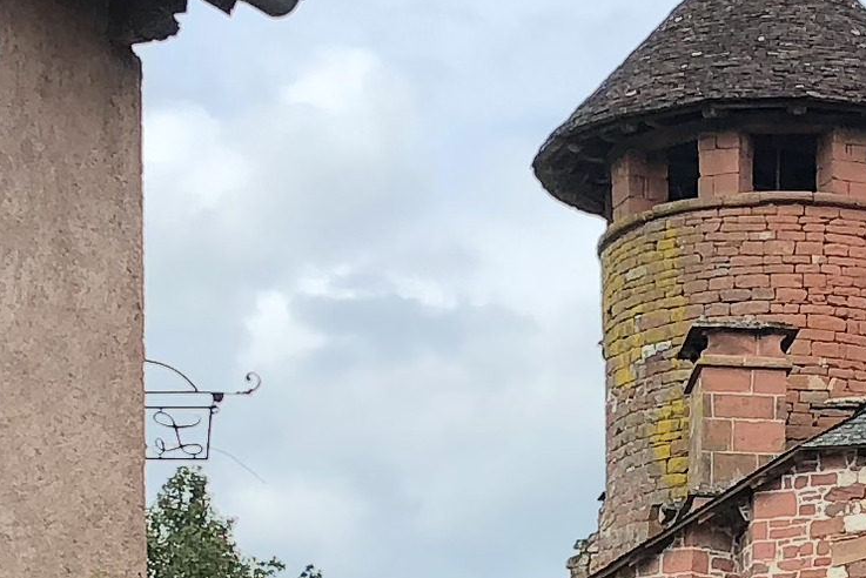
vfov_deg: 8.6
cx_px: 673
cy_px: 760
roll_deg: +0.1
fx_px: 3802
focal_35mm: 158
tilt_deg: +8.6
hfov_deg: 12.9
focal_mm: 4
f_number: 1.8
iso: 20
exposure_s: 1/510
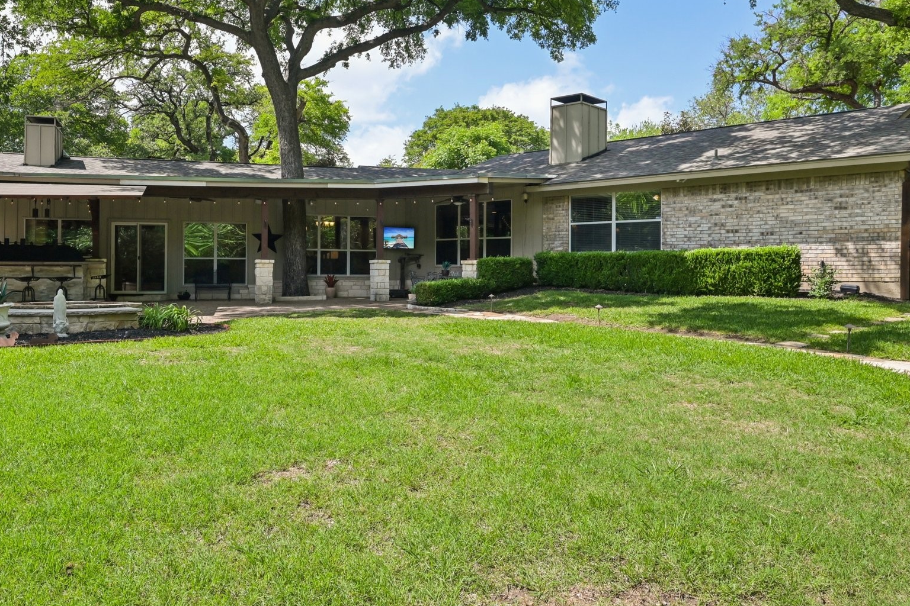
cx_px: 363
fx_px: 708
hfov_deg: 64.9
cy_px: 236
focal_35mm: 28
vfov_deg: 46.1
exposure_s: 1/640
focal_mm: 21
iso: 400
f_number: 8
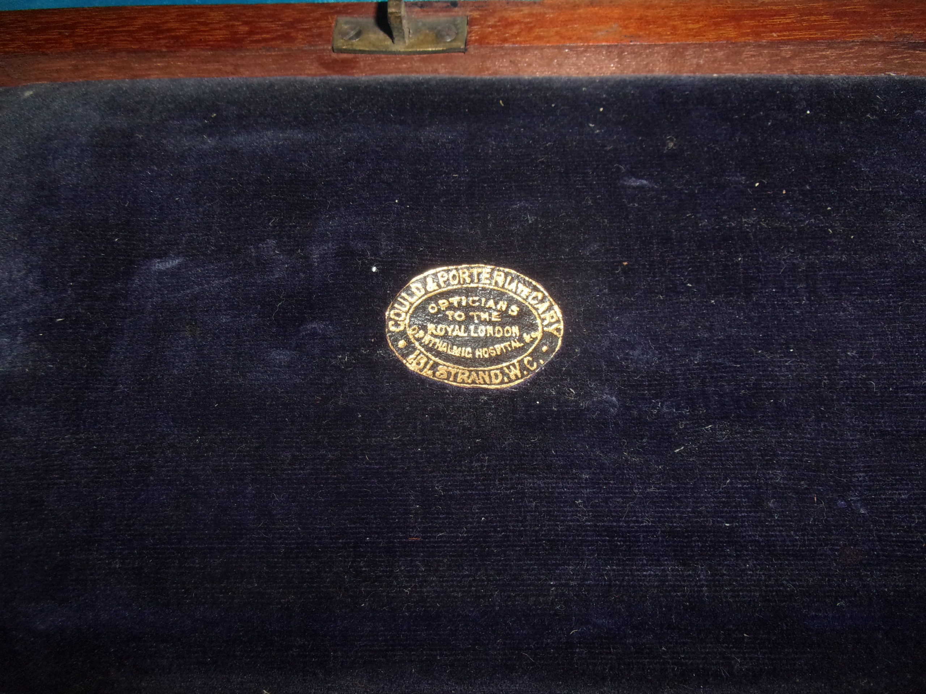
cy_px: 347
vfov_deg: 49.7
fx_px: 749
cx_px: 463
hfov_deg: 63.4
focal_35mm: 28
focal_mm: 5.1
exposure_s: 1/34
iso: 200
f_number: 3.9
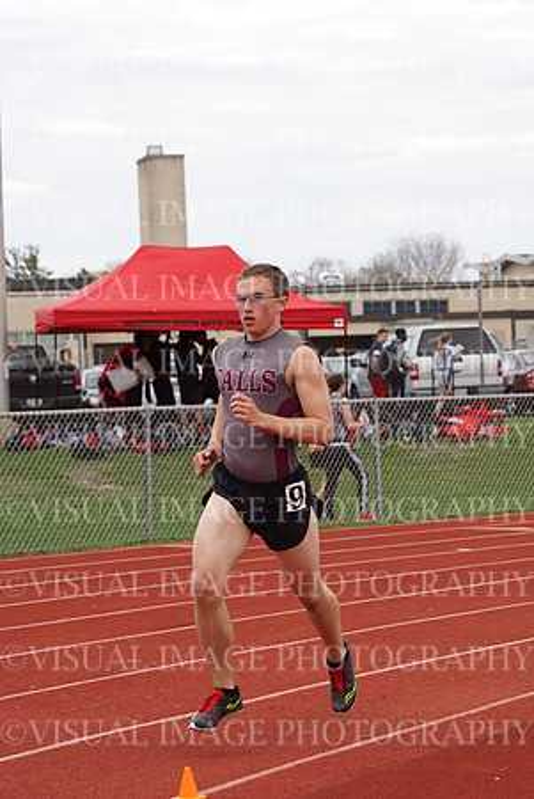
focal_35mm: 105
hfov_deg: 13.1
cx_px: 267
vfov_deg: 19.4
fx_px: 2331
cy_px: 400
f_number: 5.6
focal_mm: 70
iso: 1250
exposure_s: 1/800
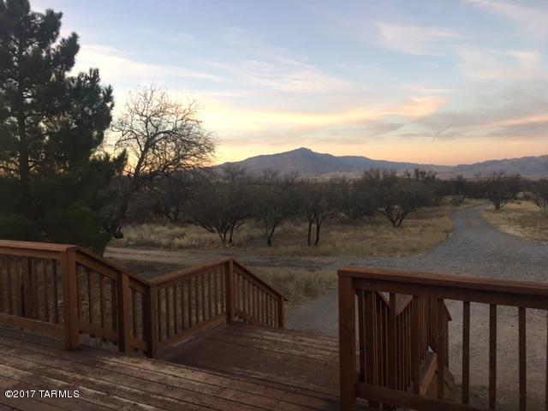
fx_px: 459
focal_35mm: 29
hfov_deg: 61.7
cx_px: 274
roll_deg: +1.3
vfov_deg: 48.2
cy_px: 206
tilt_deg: -2.4
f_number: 2.2
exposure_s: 1/40
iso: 25
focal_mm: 4.15
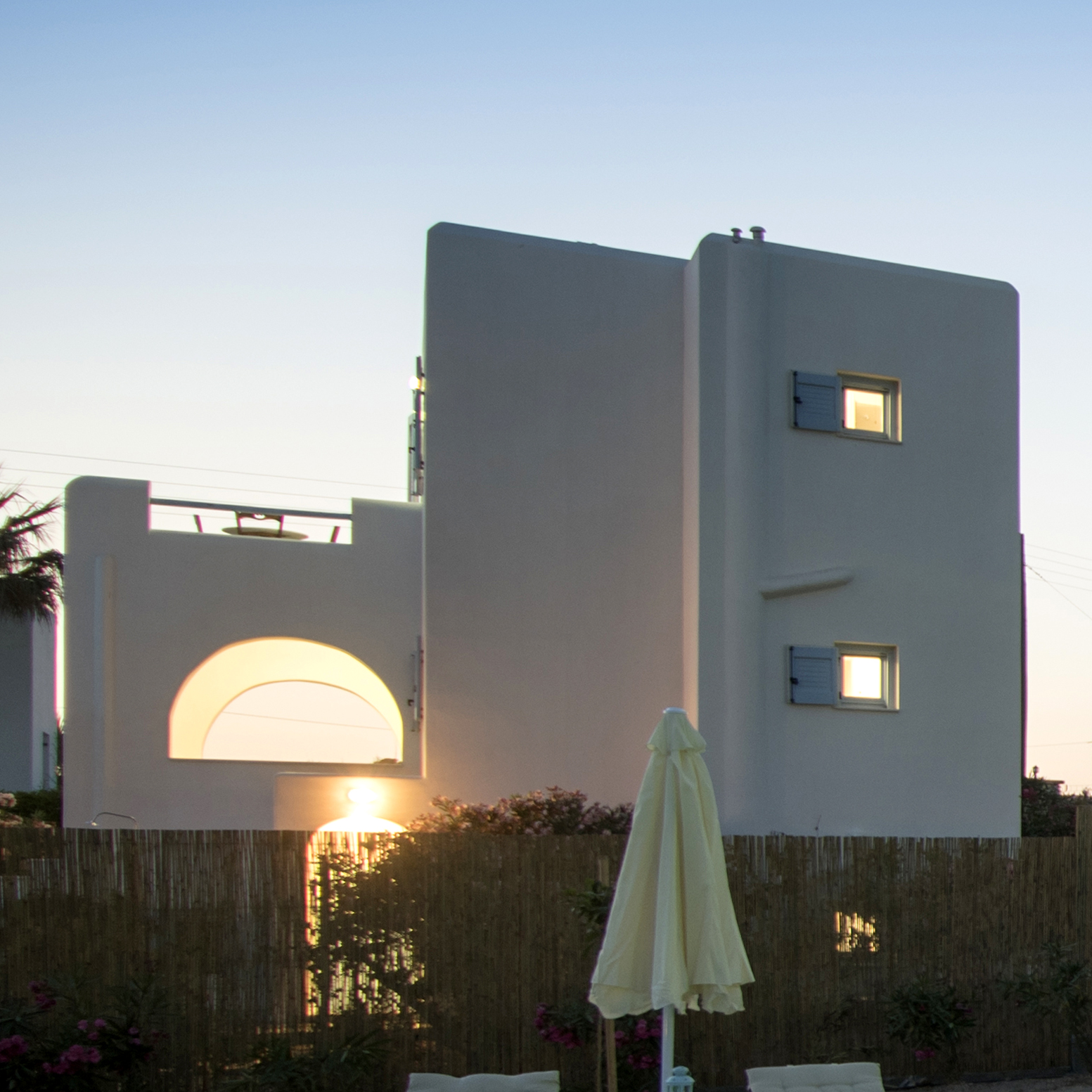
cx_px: 2079
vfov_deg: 29.8
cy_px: 882
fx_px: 1999
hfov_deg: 19.9
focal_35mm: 56
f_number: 4.5
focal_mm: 17
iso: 100
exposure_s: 1
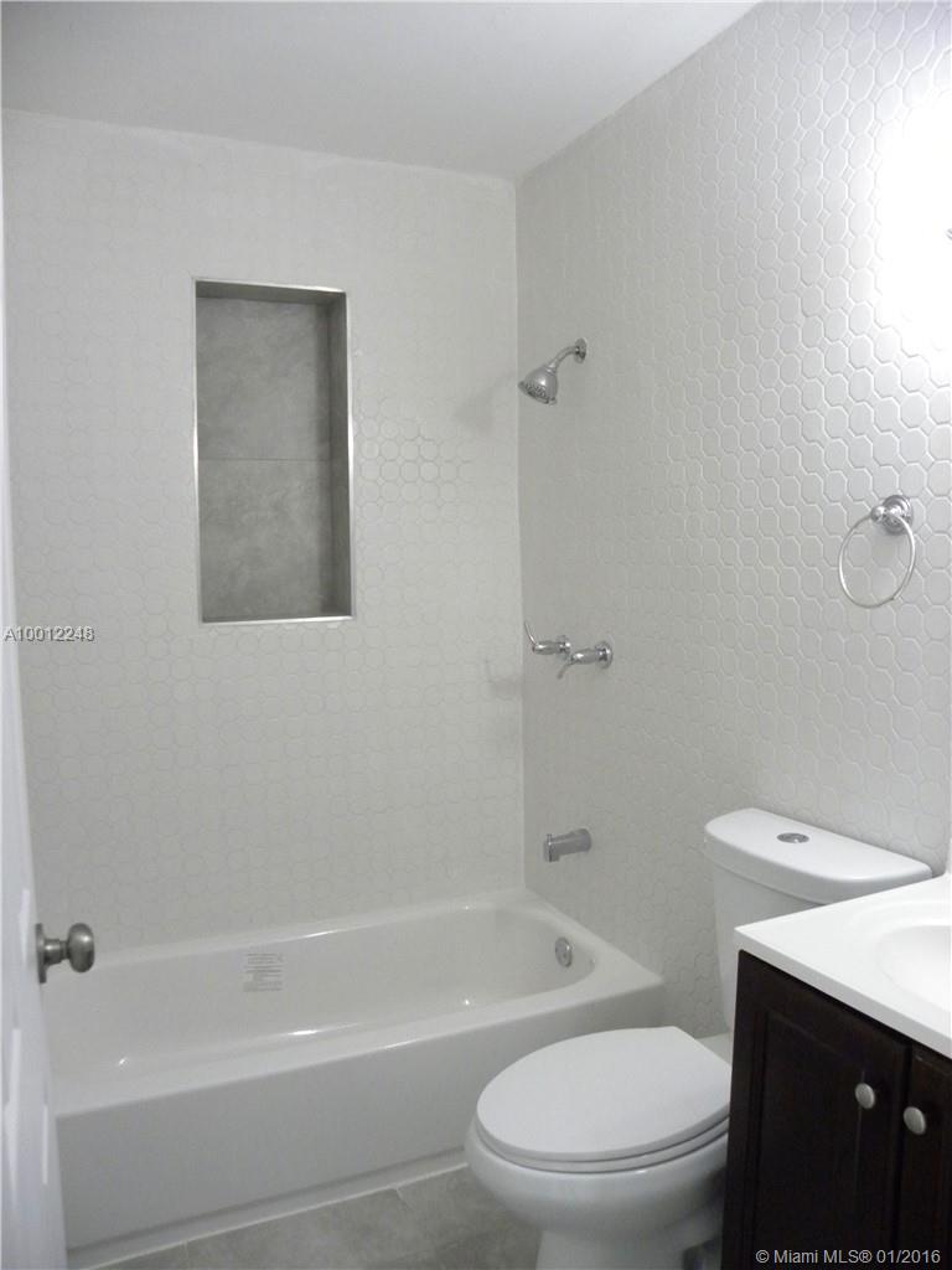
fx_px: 953
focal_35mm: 26
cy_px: 635
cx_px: 476
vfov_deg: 67.3
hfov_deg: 53.1
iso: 400
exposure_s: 1/75.3
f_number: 2.8
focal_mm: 4.6
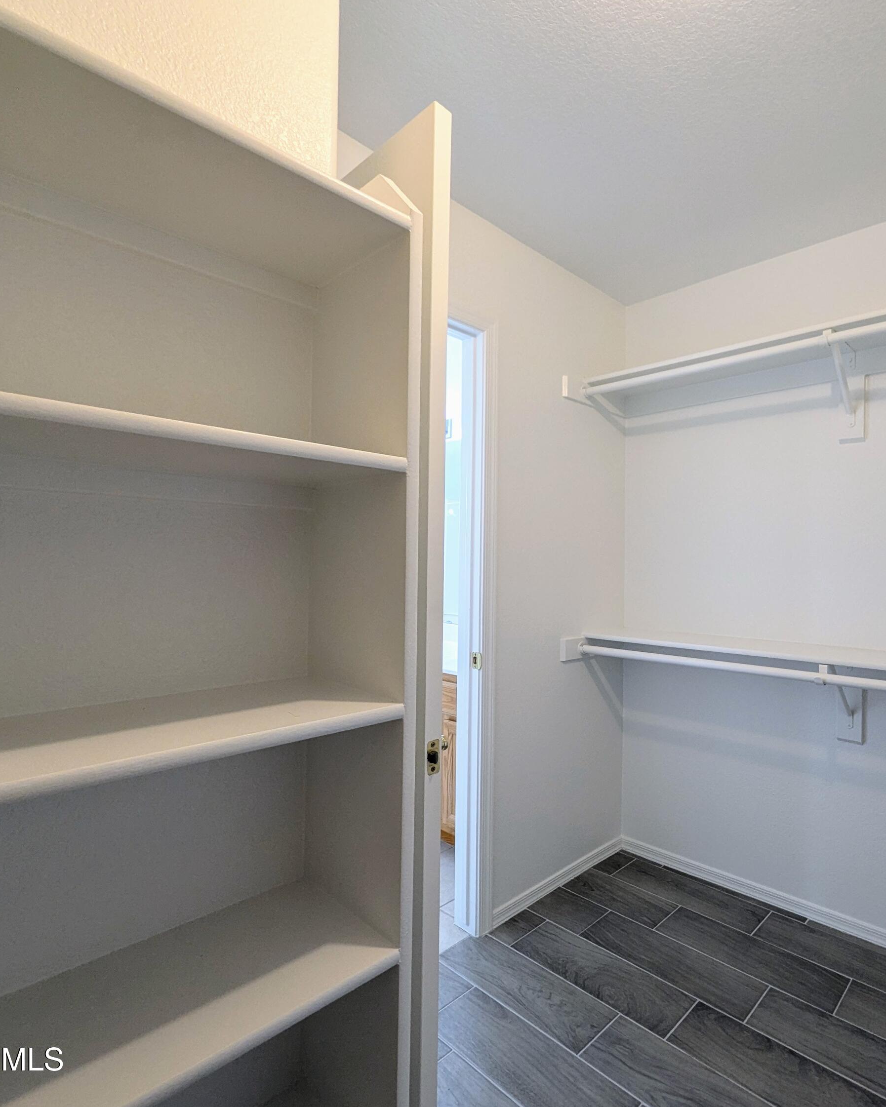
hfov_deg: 73.7
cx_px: 618
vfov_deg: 89.6
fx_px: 557
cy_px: 553
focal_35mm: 17
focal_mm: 1.95
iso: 77
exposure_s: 1/24
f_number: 2.2
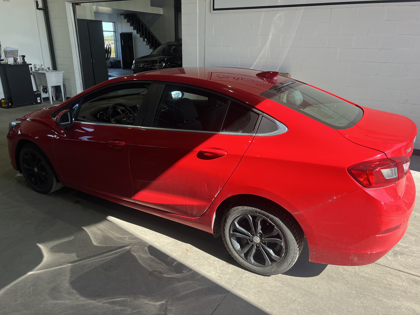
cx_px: 210
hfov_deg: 67.3
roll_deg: +0.2
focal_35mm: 26
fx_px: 315
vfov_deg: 53.1
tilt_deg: -18.9
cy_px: 158
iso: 50
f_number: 1.5
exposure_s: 1/753
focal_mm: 5.7
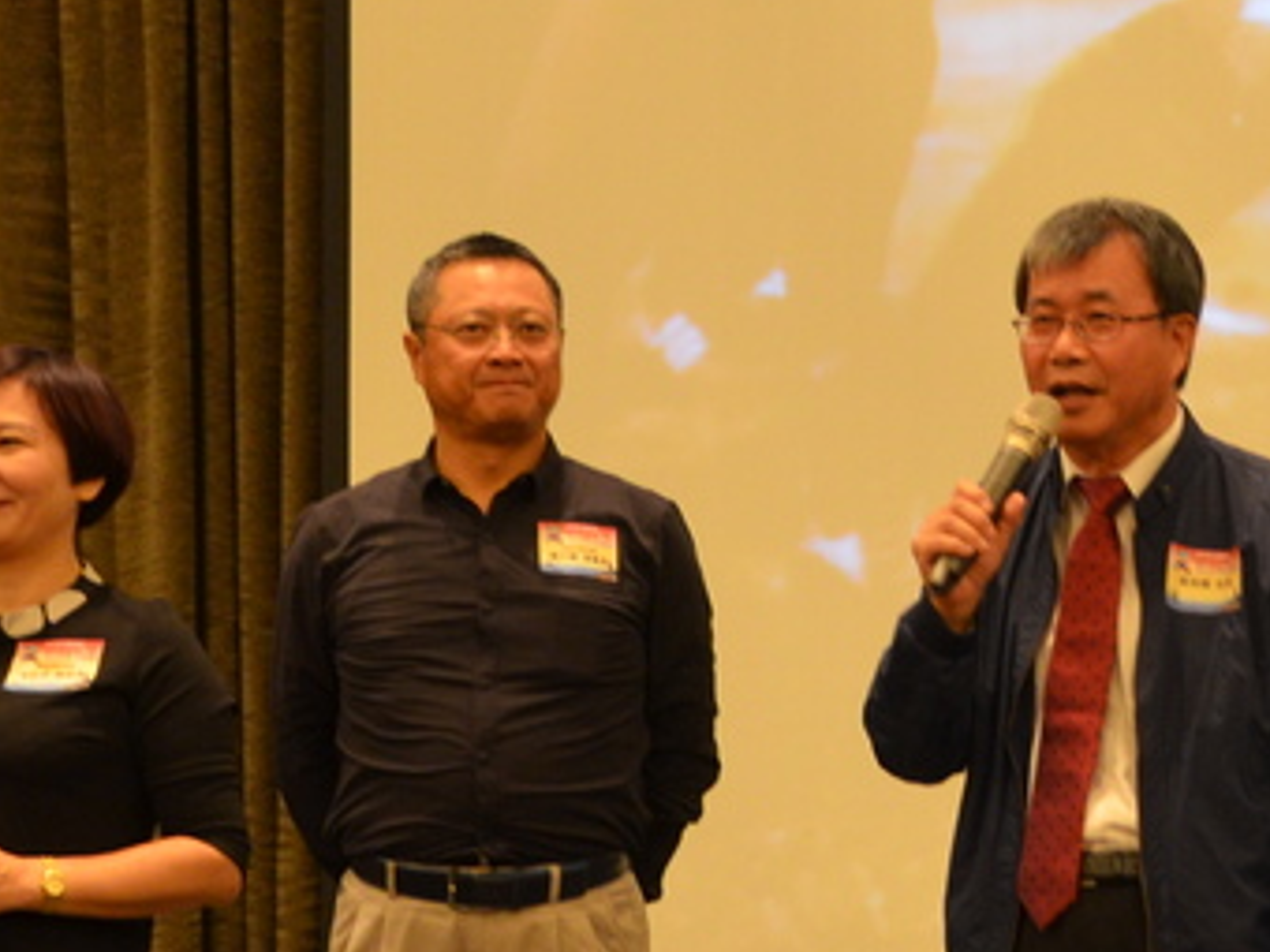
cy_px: 416
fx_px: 4476
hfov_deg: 15.7
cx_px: 1397
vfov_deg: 12.1
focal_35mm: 122
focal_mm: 24
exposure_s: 1/30
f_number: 3.8
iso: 800
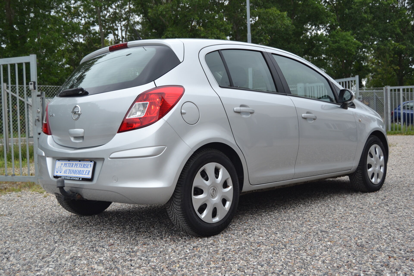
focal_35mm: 42
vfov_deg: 31.9
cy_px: 138
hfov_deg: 46.4
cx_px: 207
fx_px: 483
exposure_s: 1/125
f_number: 5.6
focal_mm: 28
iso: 160
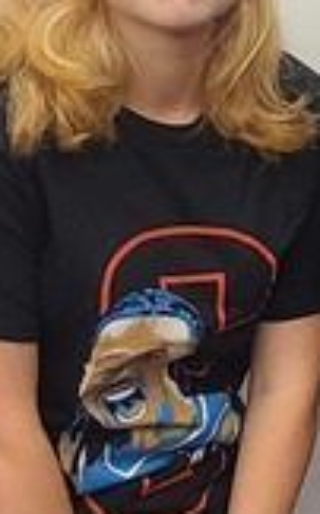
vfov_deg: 12.0
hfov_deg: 6.6
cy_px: 127
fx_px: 2432
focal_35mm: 174
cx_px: 1061
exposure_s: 1/60
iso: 200
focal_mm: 5.4
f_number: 1.8
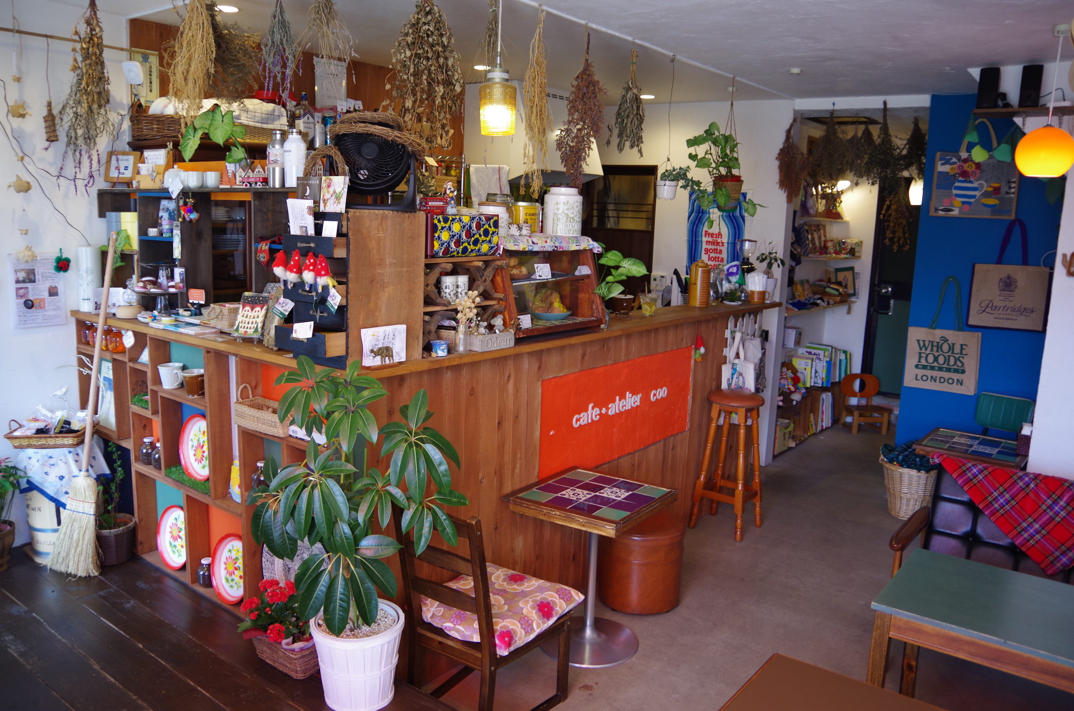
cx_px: 537
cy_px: 356
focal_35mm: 27
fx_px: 804
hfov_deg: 67.5
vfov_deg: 47.7
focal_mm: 18
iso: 200
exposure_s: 1/40
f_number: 3.5
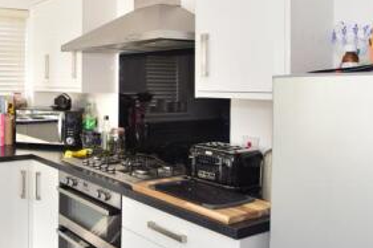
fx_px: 362
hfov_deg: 48.0
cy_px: 86
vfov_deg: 37.5
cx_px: 28
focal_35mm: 35
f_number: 5
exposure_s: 1/160
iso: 500
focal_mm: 10
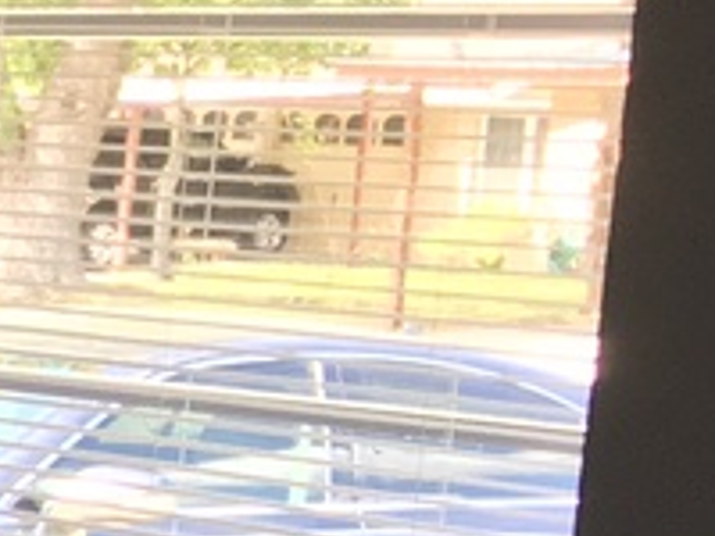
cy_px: 632
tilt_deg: -4.7
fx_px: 4317
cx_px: -1827
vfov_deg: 7.1
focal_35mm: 209
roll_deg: -1.7
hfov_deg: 7.6
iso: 32
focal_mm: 4.15
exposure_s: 1/60
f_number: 2.2
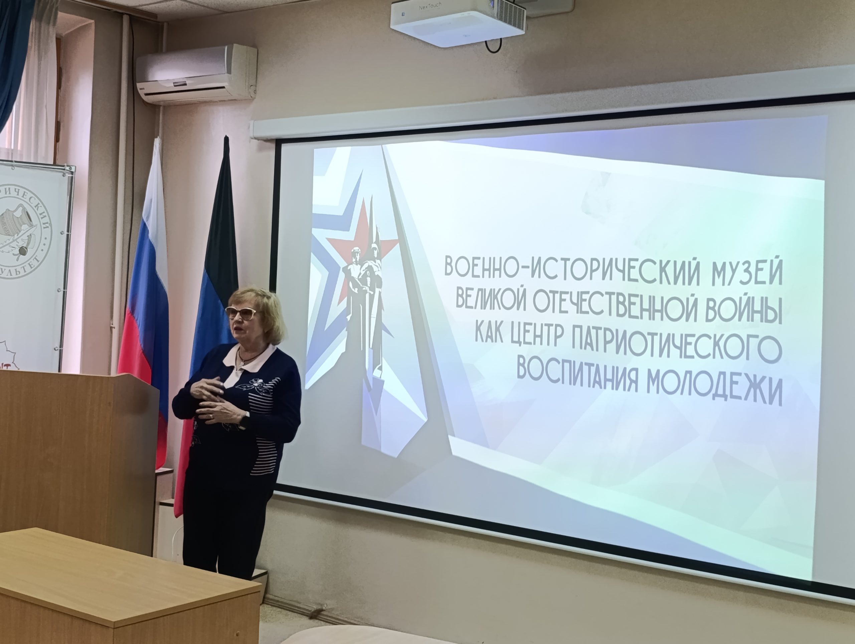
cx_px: 428
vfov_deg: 31.6
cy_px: 322
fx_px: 1138
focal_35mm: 46
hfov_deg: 41.2
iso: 800
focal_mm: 6.14
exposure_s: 1/99.9
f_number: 1.6
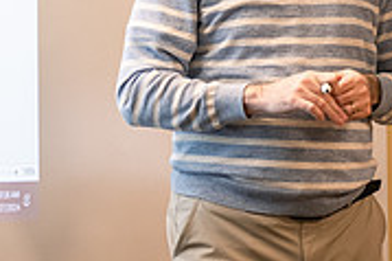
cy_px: -16
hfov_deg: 9.1
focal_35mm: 227
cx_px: 74
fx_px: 2469
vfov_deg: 6.0
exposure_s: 1/160
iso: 1250
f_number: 3.2
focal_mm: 70
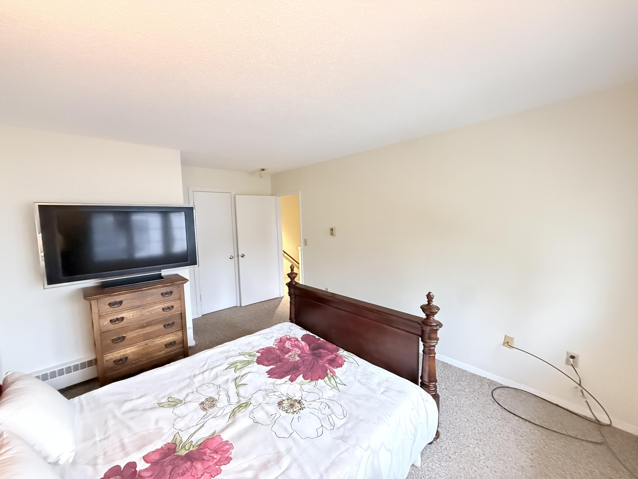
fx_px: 258
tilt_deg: -3.6
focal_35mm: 14
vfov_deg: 85.7
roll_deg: +1.7
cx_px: 319
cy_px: 240
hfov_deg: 102.1
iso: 1250
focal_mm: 2.22
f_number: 2.2
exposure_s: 1/60
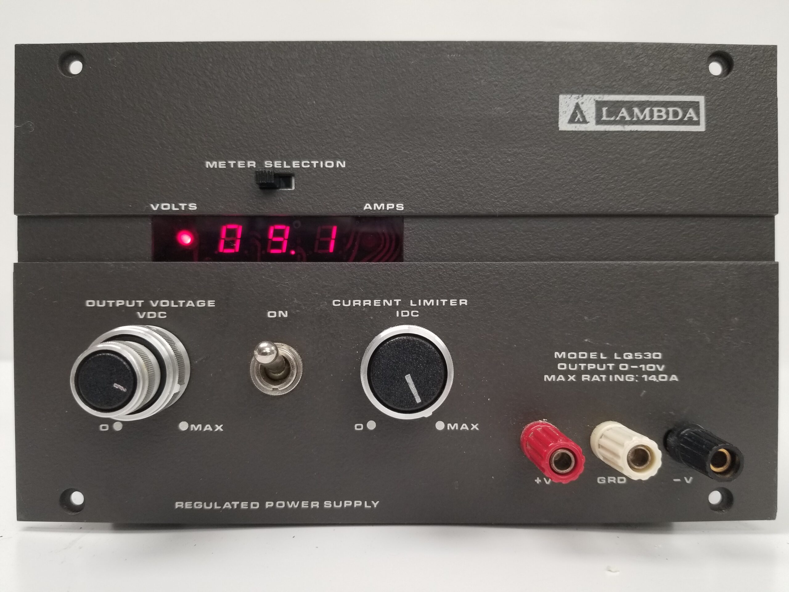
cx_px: 394
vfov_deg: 53.1
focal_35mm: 26
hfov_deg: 67.3
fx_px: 593
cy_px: 296
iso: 100
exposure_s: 1/120
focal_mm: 4.25
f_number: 1.7
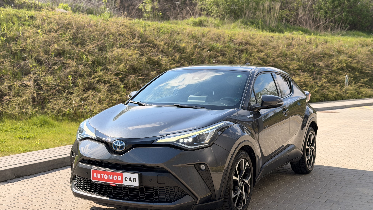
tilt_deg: -5.9
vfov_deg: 22.2
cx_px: 189
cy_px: 113
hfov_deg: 38.5
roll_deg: -0.8
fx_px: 534
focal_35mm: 54
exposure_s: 1/2342
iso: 64
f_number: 1.78
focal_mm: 6.76
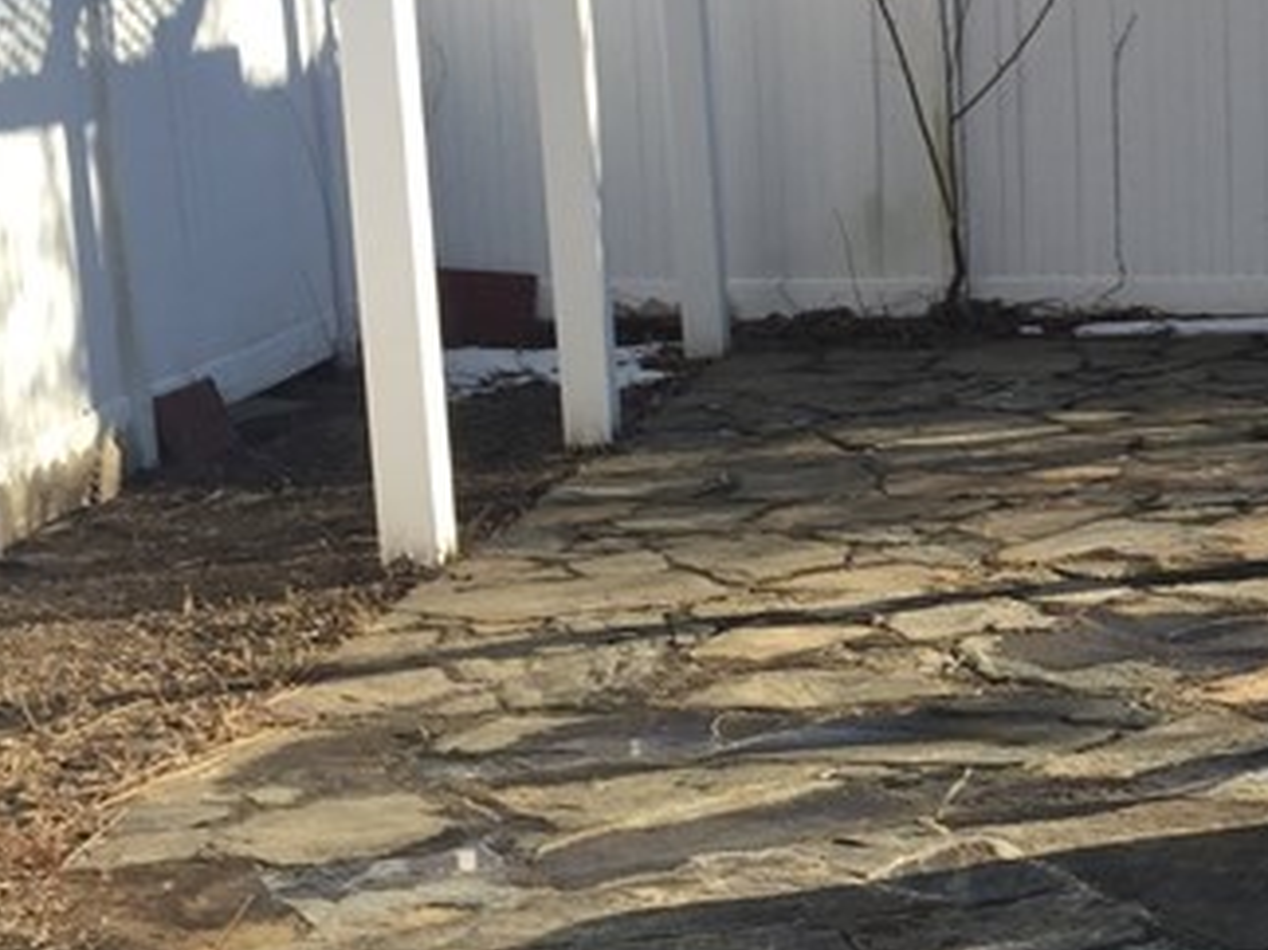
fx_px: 3369
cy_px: 334
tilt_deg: -3.2
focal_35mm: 92
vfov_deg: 16.0
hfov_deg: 19.4
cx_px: 1735
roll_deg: +0.9
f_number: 2.2
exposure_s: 1/590
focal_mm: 4.15
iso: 32
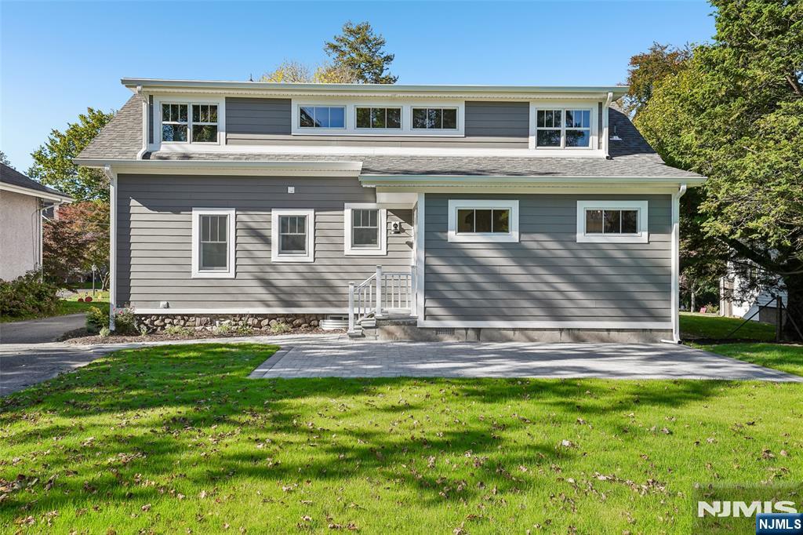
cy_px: 268
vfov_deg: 43.6
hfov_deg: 61.9
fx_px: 669
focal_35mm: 30
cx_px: 402
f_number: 8
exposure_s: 1/160
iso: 100
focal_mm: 30
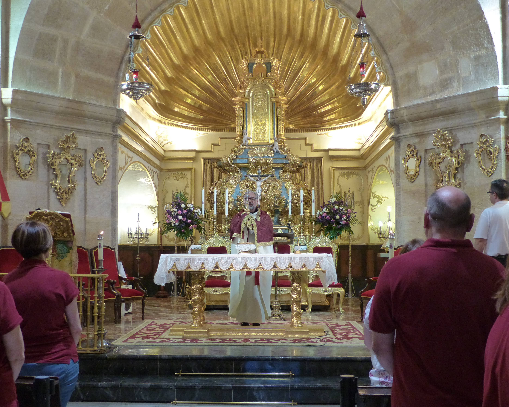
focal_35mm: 47
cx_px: 237
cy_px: 203
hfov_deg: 39.5
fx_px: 708
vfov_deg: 32.1
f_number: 2.8
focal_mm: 8.1
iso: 400
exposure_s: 1/50
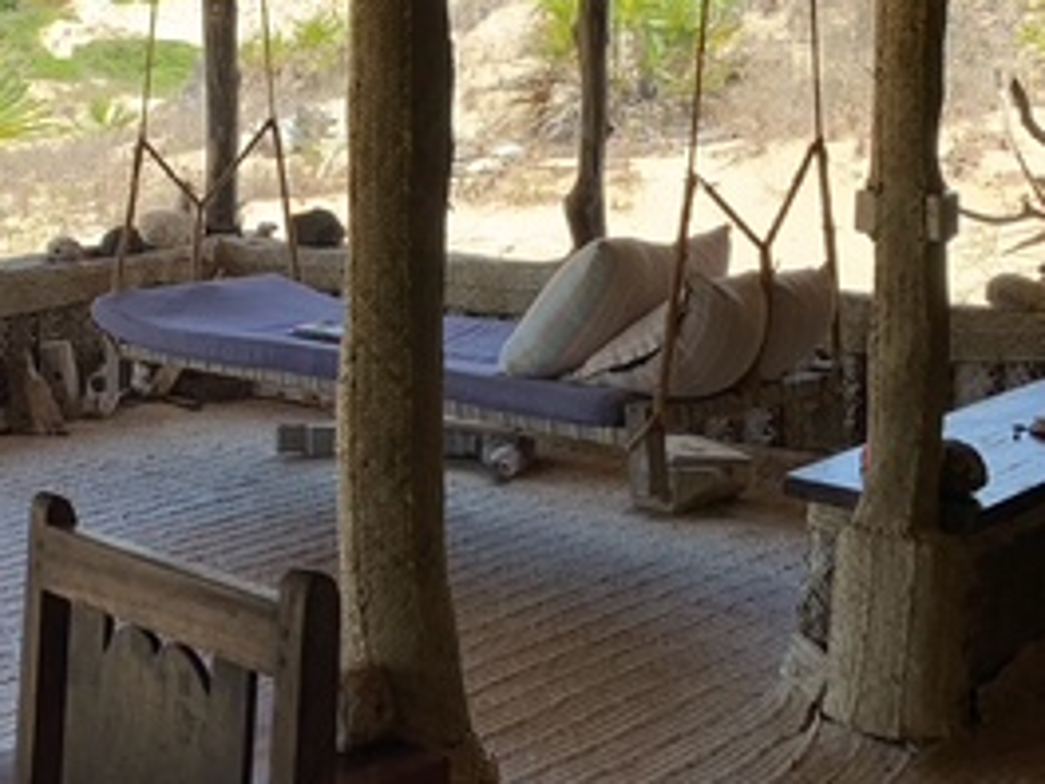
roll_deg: +0.3
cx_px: 158
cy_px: 186
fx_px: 1902
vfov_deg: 23.0
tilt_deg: -4.8
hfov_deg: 29.8
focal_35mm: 63
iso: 25
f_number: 1.8
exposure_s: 1/737
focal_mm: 4.25
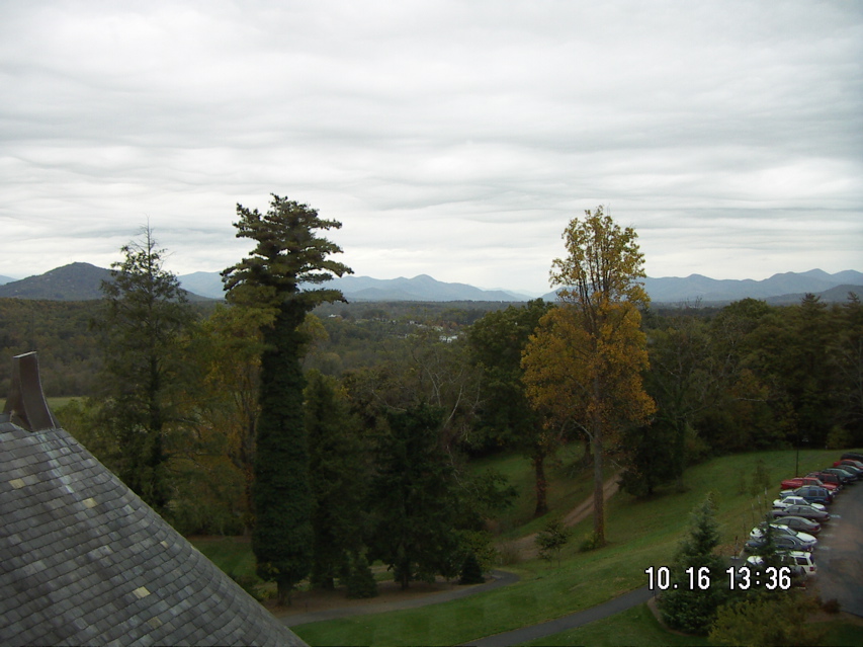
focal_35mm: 36
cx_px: 432
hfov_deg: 51.4
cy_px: 324
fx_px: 897
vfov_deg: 39.6
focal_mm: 4.7
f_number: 2.8
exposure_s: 1/80
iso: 50
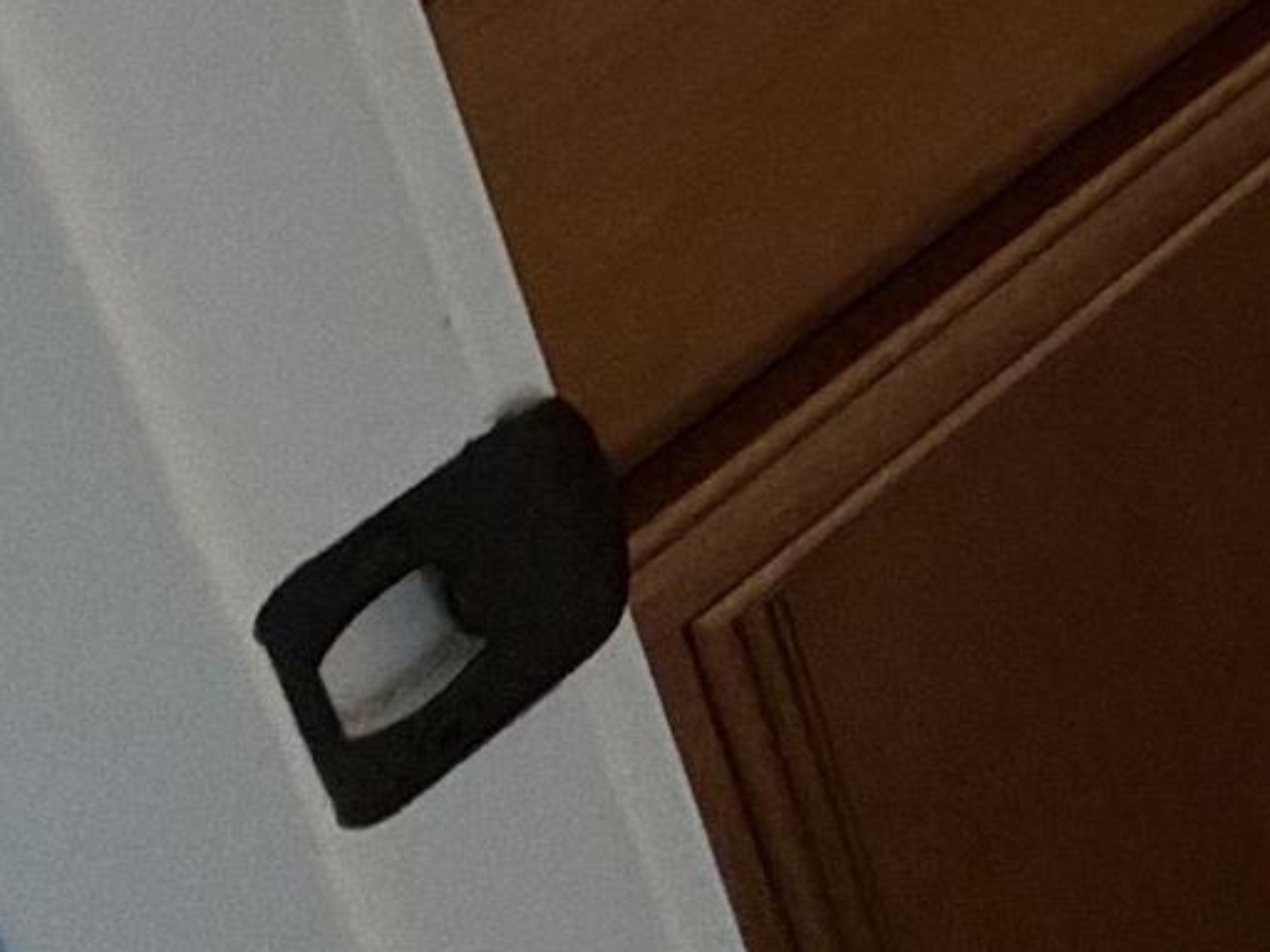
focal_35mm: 84
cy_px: -1758
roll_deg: -1.2
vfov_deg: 11.6
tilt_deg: -17.8
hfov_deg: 14.1
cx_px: 3182
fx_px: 3082
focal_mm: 2.22
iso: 160
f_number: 2.2
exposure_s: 1/120
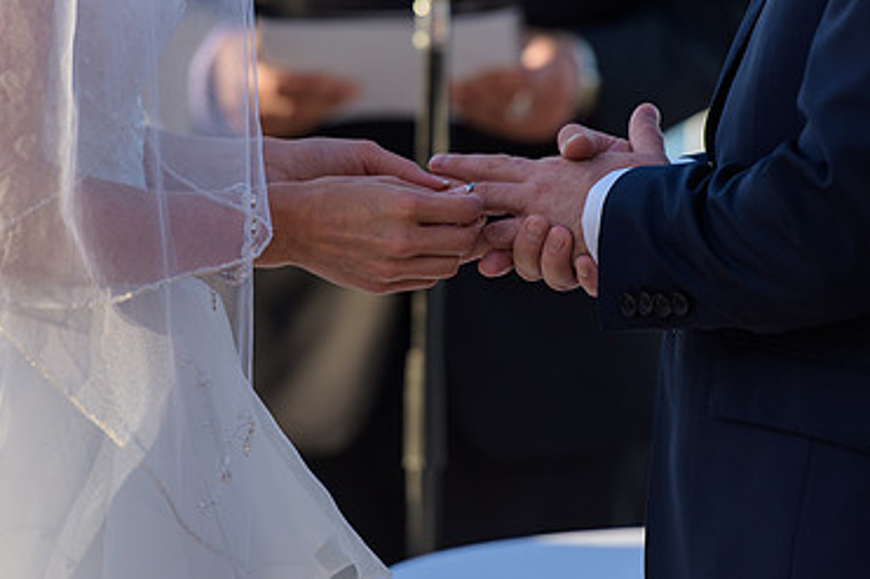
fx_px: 7560
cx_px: 443
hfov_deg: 6.6
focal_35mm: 313
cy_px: 222
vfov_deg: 4.4
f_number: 3.2
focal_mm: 200
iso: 200
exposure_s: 1/1600
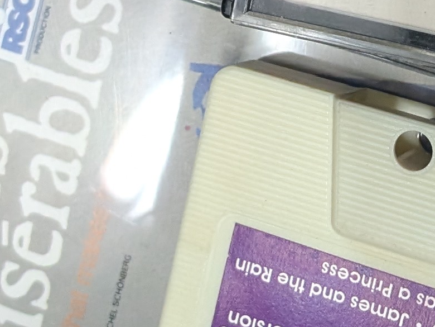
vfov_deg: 12.0
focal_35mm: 123
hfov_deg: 15.8
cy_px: 74
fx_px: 1546
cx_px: 401
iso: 901
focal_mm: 4.53
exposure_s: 1/247
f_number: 1.7
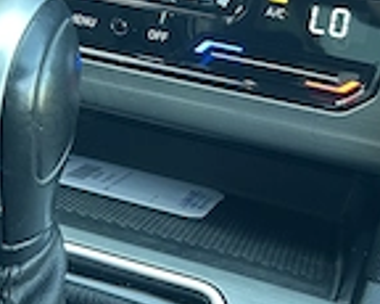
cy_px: 53
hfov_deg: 17.7
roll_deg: +4.4
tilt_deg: -33.2
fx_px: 1191
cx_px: 3
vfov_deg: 14.4
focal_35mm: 106
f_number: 1.5
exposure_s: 1/83
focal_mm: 5.7
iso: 125
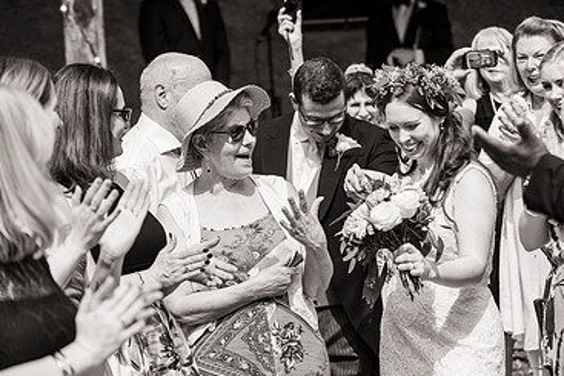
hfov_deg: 13.2
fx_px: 2429
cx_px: 418
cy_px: 174
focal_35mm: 155
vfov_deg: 8.9
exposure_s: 1/3200
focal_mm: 98
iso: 400
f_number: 3.5
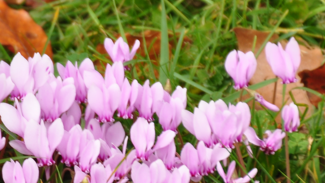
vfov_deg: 1.0
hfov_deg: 1.8
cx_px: 75
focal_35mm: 1188
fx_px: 10236
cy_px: 114
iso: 200
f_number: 6.3
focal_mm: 270
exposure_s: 1/30
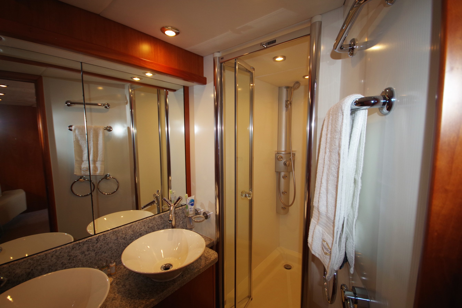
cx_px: 231
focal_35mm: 15
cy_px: 154
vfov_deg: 77.3
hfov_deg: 100.4
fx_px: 193
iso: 200
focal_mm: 10
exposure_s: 1/30
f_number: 4
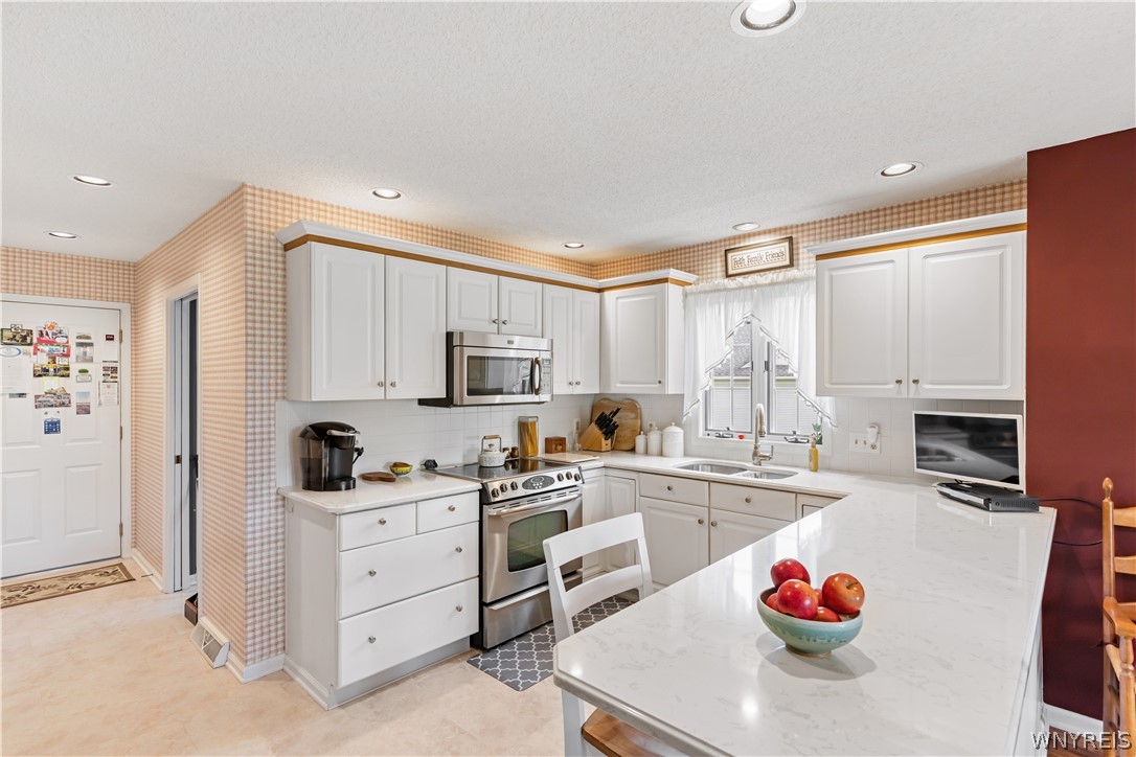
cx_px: 568
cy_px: 378
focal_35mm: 17
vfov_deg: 70.4
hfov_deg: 93.3
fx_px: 536
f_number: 8
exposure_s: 1/15
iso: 400
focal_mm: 17
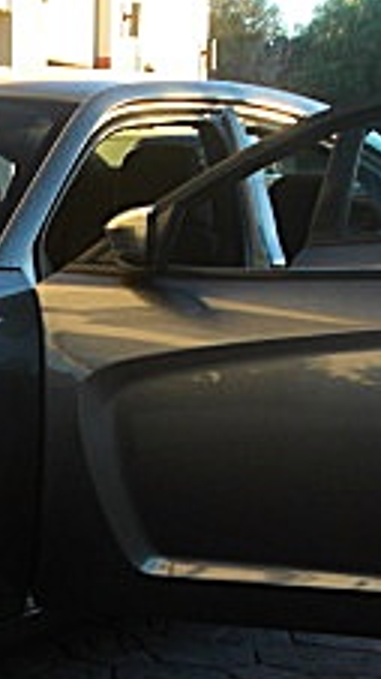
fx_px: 1995
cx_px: -96
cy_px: 490
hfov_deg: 10.7
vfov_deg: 19.2
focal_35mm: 111
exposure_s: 1/100
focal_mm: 6.3
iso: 50
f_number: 2.8
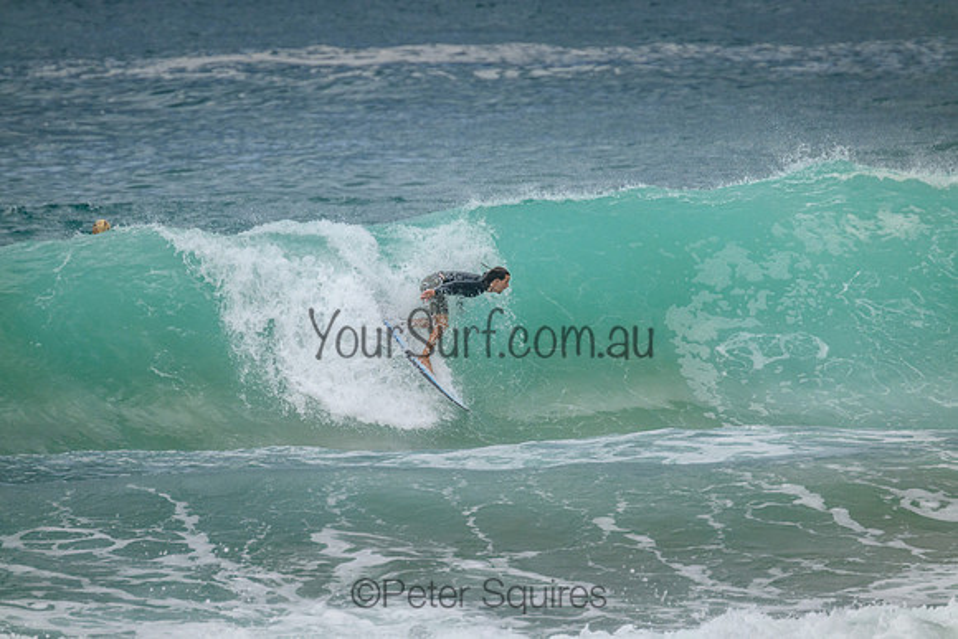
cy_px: 320
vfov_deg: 1.7
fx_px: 21293
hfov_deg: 2.6
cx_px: 479
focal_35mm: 800
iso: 900
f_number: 11
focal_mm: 800
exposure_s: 1/2000
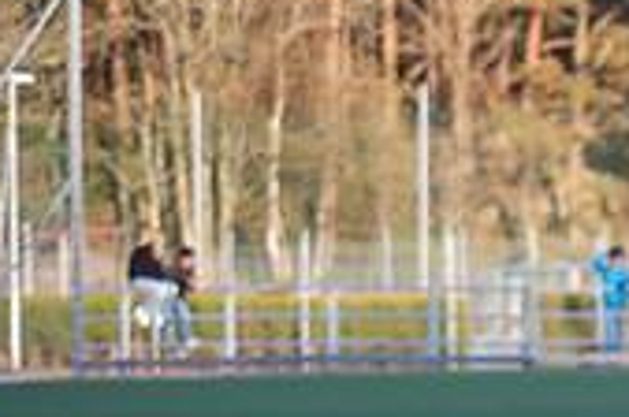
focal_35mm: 522
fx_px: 9103
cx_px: 793
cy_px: 424
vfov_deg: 2.6
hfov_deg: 3.9
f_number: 4.5
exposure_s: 1/640
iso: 640
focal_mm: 150
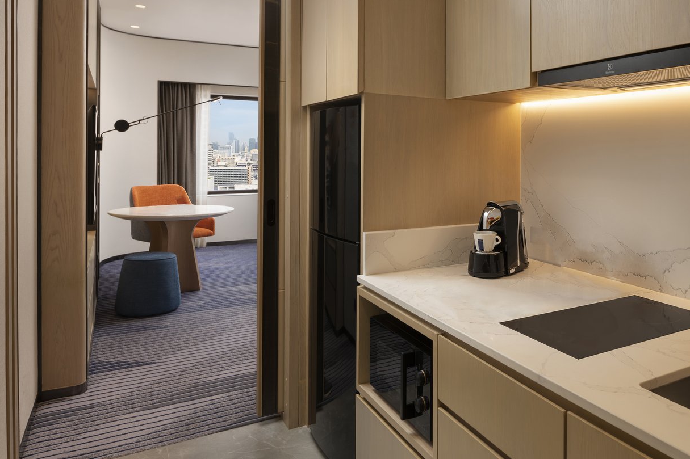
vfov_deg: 46.4
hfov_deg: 63.2
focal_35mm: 28
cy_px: 225
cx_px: 479
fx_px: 536
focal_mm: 19
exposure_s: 1/40
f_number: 8
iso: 320
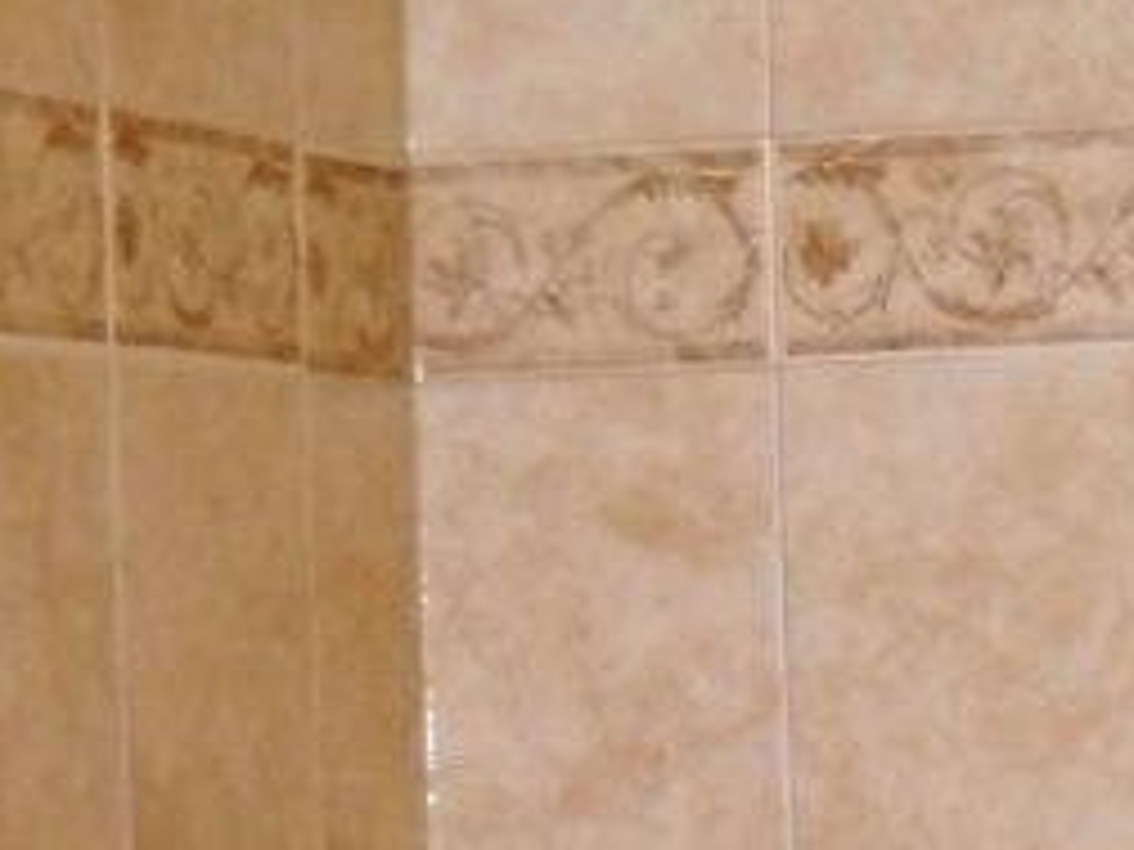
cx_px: 1436
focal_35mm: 234
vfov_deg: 6.2
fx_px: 7666
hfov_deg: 8.4
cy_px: 1588
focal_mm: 6.72
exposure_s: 1/30
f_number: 3.1
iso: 64
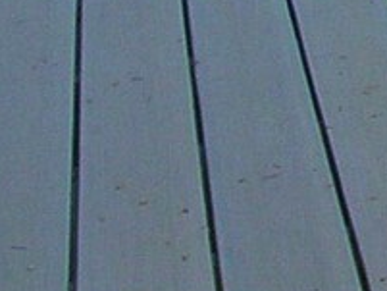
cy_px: -813
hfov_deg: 7.0
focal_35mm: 223
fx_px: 2495
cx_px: 1506
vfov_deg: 5.8
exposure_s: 1/60
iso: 71
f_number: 5.6
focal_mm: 5.8
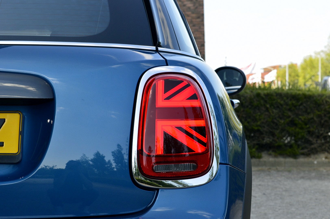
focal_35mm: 82
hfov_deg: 24.6
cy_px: 110
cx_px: 165
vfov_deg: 16.5
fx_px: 756
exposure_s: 1/200
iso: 400
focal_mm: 55
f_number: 10
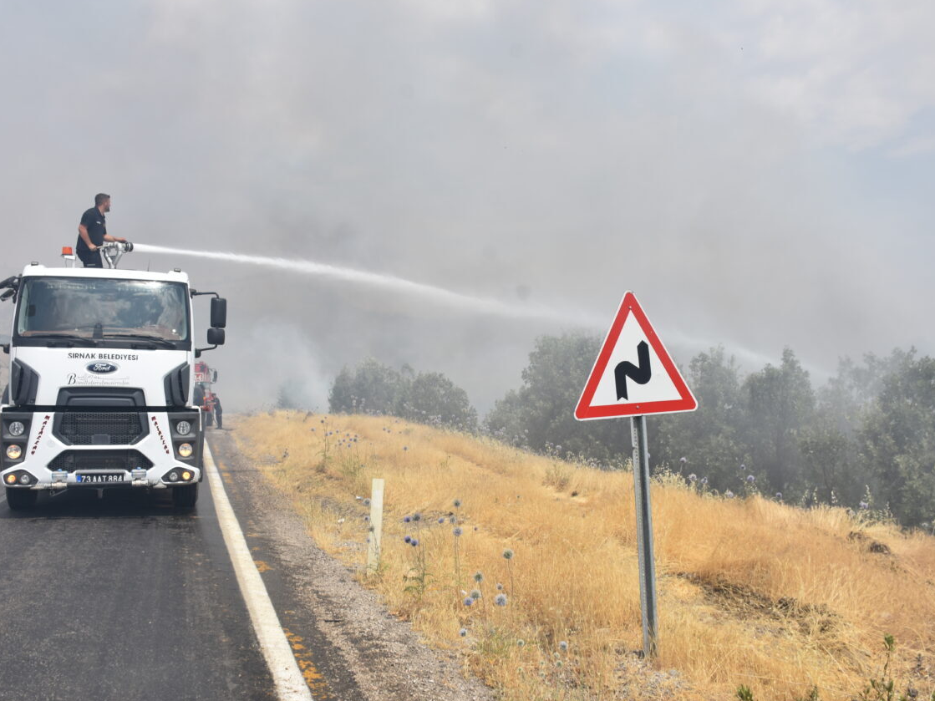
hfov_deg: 55.3
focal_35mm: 33
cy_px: 351
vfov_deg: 42.9
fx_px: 891
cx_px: 450
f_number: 8
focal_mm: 20
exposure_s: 1/500
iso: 125
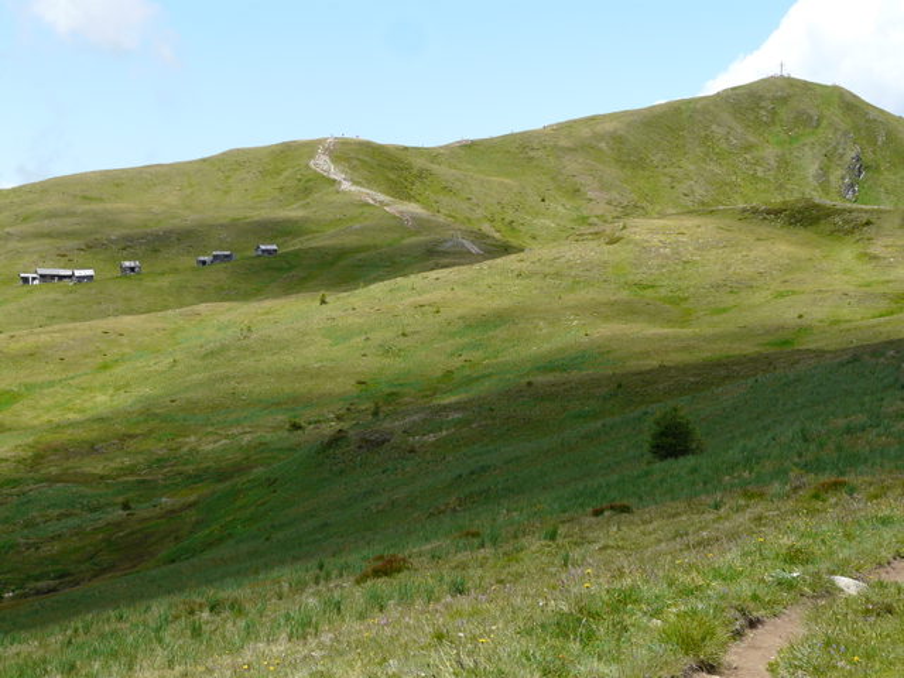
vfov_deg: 18.7
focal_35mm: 79
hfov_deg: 24.7
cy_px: 339
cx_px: 452
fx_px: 2063
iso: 100
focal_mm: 12.9
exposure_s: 1/250
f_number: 5.6
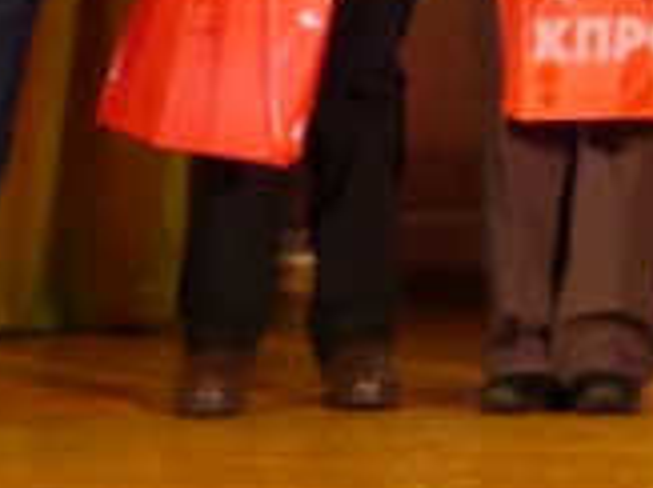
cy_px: -764
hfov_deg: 8.1
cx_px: 1825
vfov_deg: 6.5
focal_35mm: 214
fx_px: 4034
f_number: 4
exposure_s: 1/60
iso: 1250
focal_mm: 17
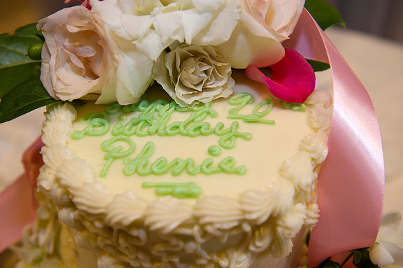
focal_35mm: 50
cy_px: 134
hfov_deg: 39.6
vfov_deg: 27.0
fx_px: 559
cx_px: 202
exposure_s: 1/100
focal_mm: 50
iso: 1250
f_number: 5
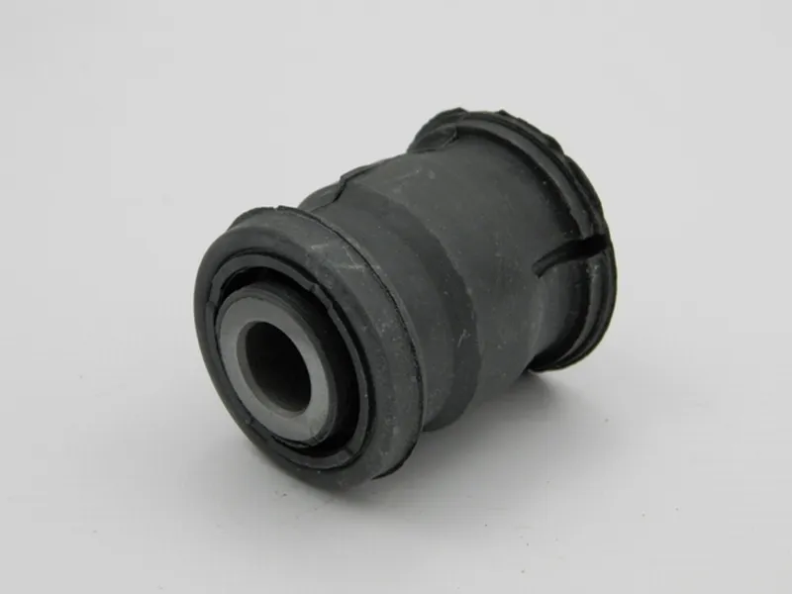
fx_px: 1876
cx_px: 396
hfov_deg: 23.8
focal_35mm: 82
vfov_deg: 18.0
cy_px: 297
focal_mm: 14.6
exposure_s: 1/100
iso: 200
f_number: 4.2
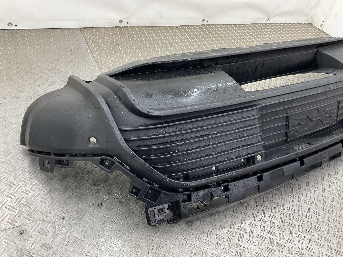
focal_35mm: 29
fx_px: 287
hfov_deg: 61.7
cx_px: 172
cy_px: 128
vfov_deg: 48.2
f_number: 1.8
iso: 64
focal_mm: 3
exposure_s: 1/120
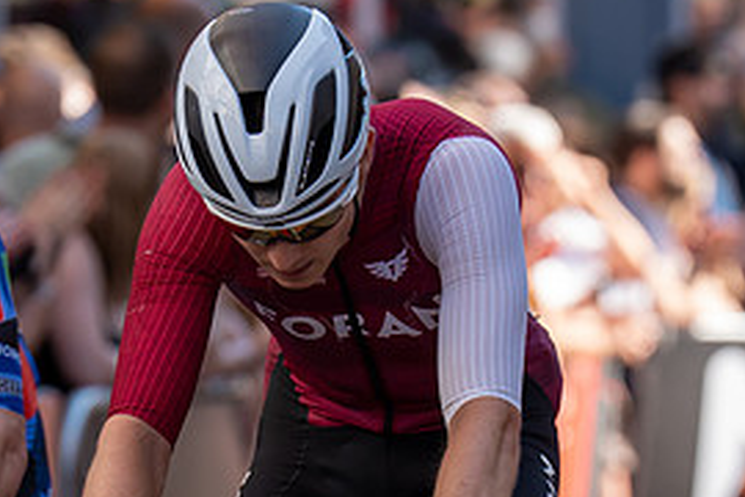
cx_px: 356
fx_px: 14588
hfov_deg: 2.9
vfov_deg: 2.0
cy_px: 376
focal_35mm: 705
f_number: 4
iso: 500
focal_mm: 194
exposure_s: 1/1000
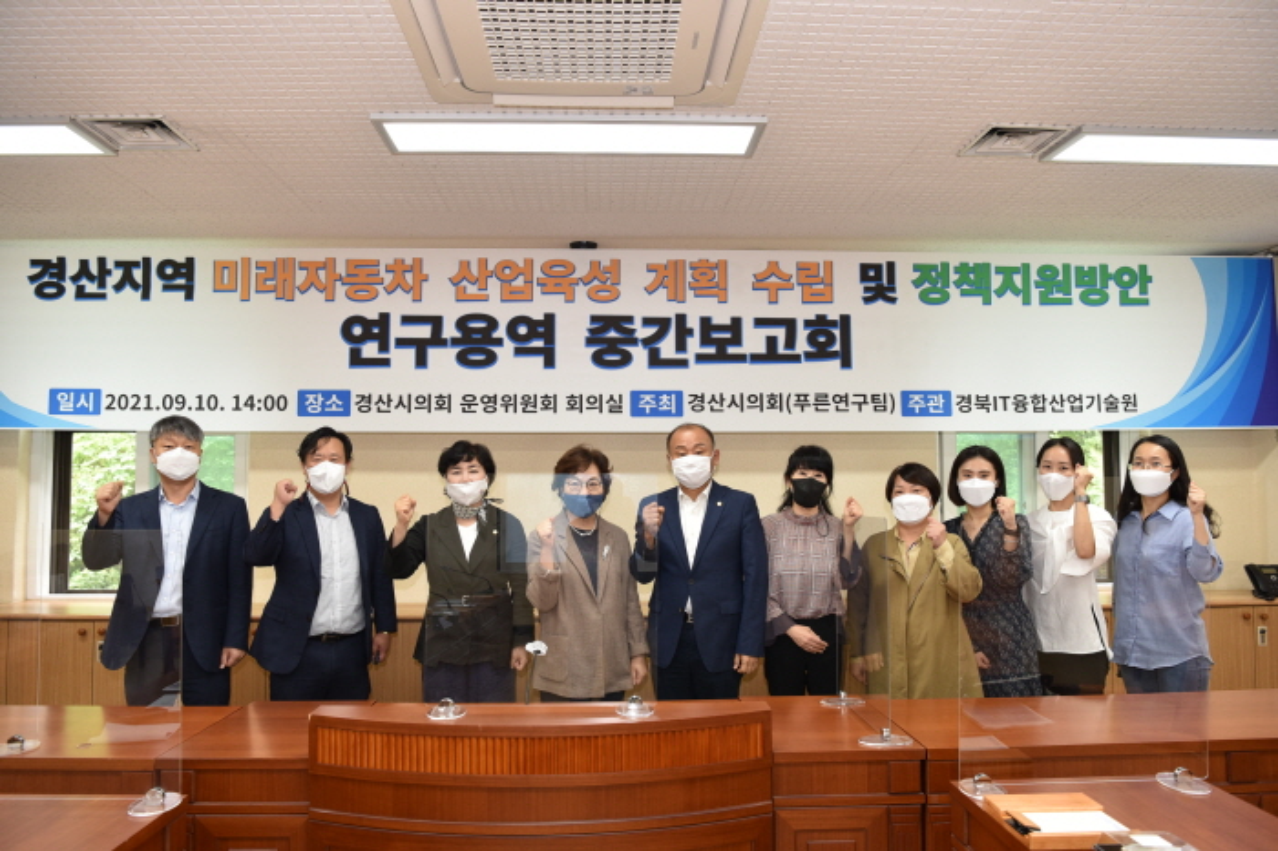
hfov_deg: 67.4
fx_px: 958
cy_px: 426
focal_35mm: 27
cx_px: 639
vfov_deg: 47.9
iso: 800
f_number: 4.5
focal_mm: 27
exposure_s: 1/80
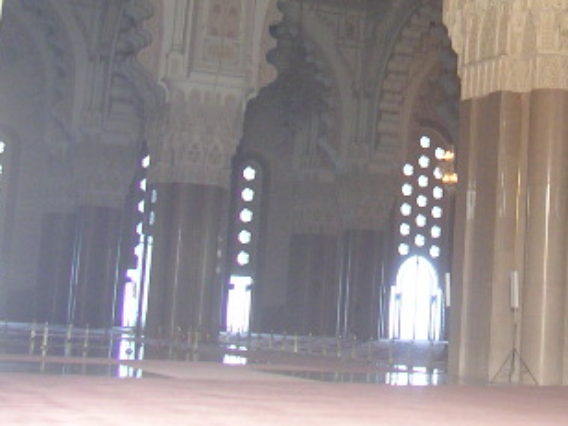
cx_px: 555
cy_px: 74
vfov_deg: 18.5
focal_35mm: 79
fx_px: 1296
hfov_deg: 23.8
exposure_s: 1/32.2
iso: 100
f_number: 2.9
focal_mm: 6
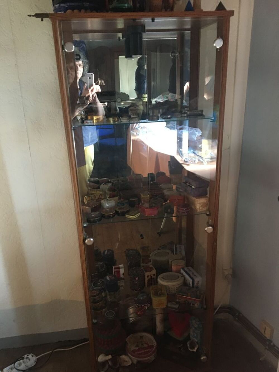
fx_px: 312
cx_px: 140
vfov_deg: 61.7
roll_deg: +1.8
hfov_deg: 48.2
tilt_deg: -18.1
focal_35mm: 29
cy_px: 186
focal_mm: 4.15
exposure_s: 1/17
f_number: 2.2
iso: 200
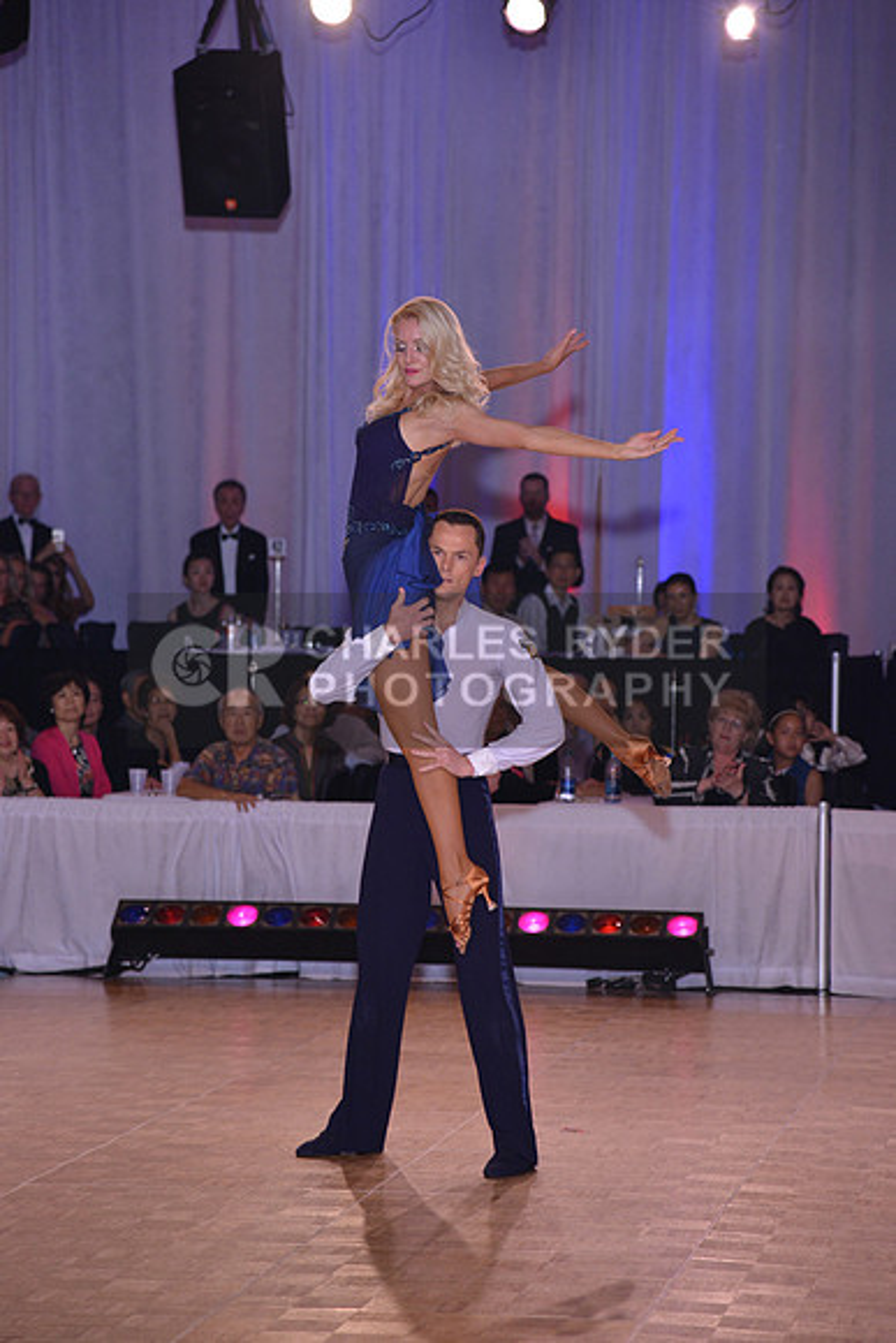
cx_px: 448
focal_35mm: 120
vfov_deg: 17.1
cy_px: 672
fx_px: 4477
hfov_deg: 11.4
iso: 1250
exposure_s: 1/250
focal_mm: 120
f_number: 4.5
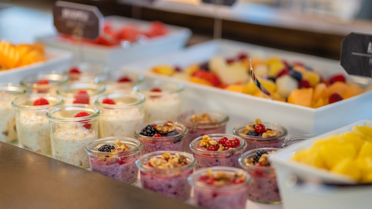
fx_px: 898
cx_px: 188
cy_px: 101
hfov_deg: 23.4
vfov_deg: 13.3
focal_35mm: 91
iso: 250
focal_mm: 85
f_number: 1.8
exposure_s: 1/15
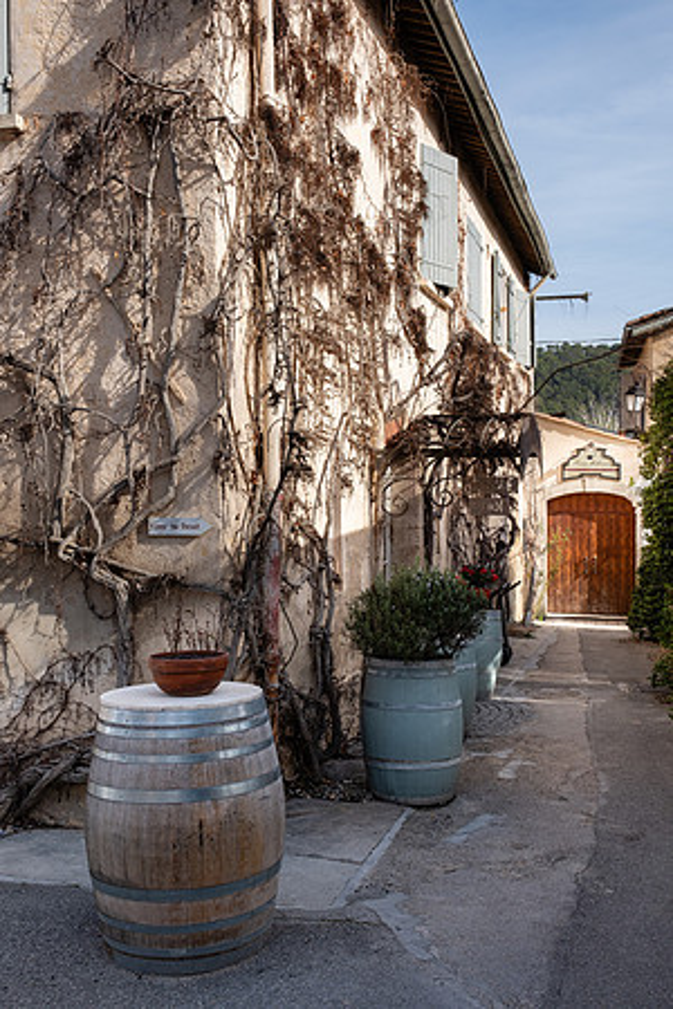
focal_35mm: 35
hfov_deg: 37.9
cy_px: 504
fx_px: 981
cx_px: 336
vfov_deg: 54.4
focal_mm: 23
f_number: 9
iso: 200
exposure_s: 1/210
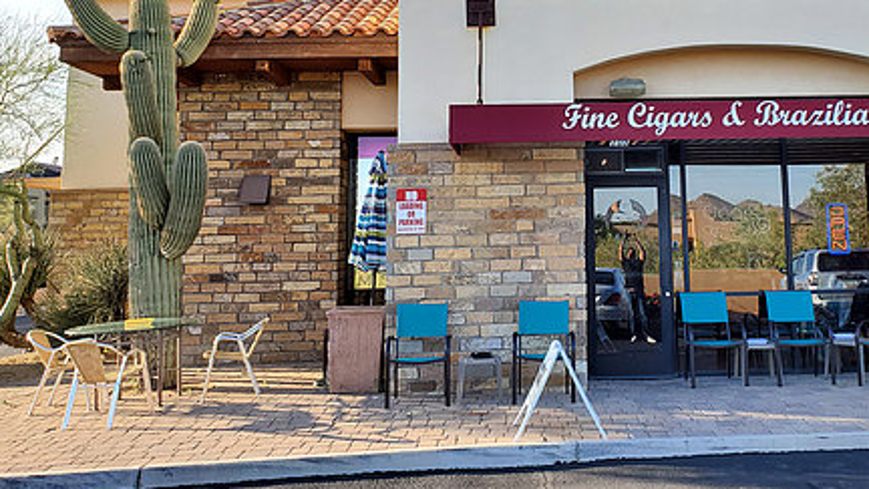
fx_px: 968
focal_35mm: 42
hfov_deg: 47.2
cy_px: 80
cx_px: 614
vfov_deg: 27.6
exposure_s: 1/350
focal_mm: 4.3
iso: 50
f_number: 2.4
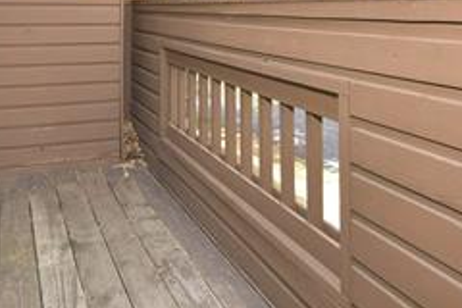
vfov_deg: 31.4
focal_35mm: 40
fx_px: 513
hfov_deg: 48.5
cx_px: 231
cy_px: 13
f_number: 10
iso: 500
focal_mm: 15
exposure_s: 1/250
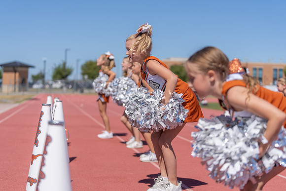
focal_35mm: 70
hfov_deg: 28.8
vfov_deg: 19.5
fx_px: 556
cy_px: 96
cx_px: 143
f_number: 2.8
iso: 100
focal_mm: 70
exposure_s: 1/3200
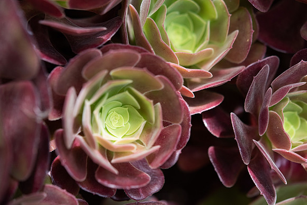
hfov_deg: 33.4
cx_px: 154
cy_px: 102
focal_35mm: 60
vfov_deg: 22.6
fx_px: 512
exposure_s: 1/3200
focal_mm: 60
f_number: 4
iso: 800
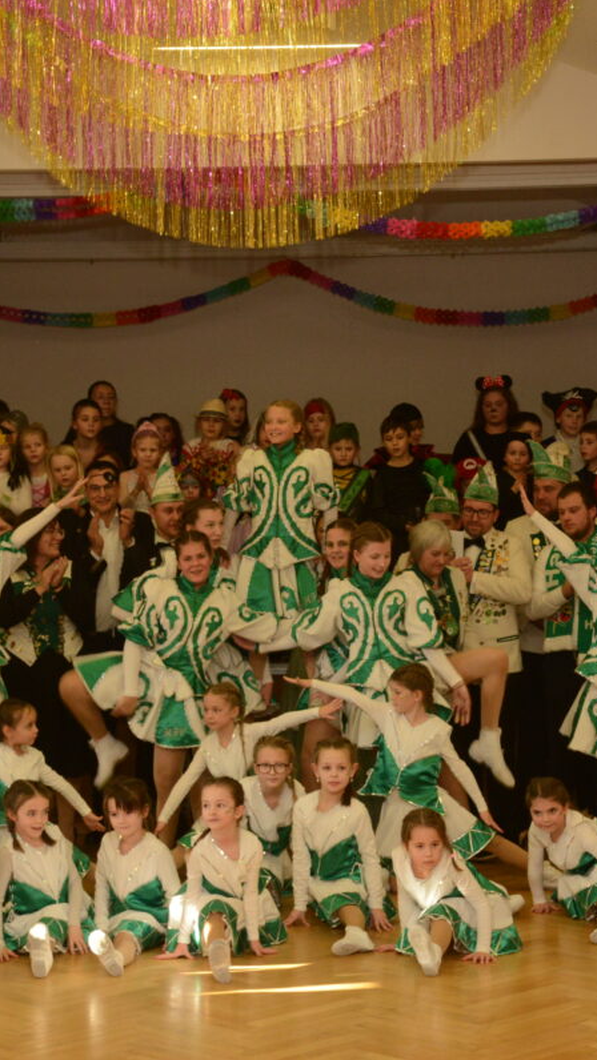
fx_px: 2222
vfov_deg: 26.8
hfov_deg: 15.3
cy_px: 529
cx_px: 308
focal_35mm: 79
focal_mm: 50
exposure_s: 1/60
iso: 2500
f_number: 11
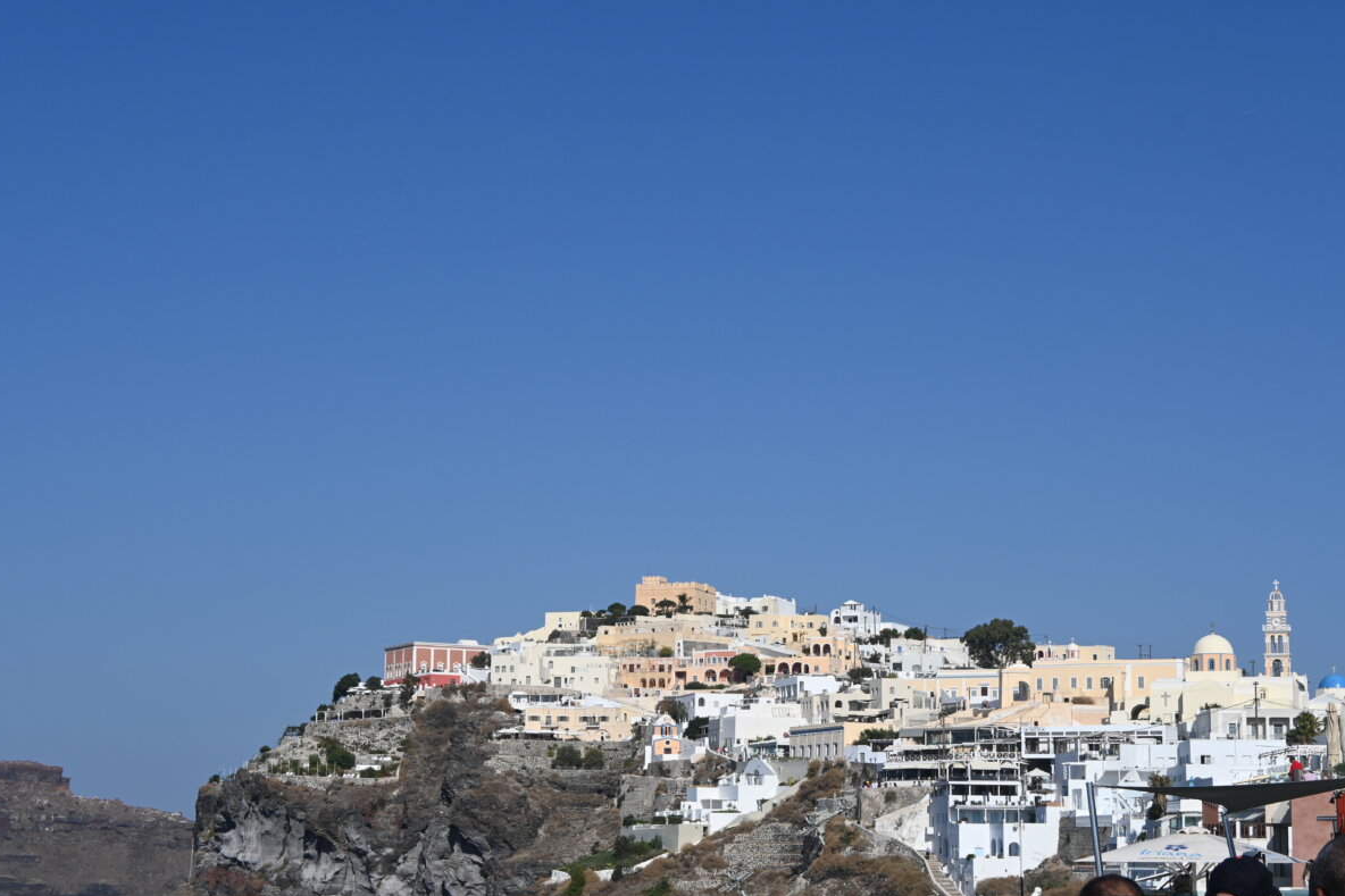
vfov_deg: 18.7
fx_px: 2727
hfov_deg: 27.7
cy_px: 445
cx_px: 671
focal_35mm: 73
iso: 100
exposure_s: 1/640
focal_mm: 48
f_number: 9
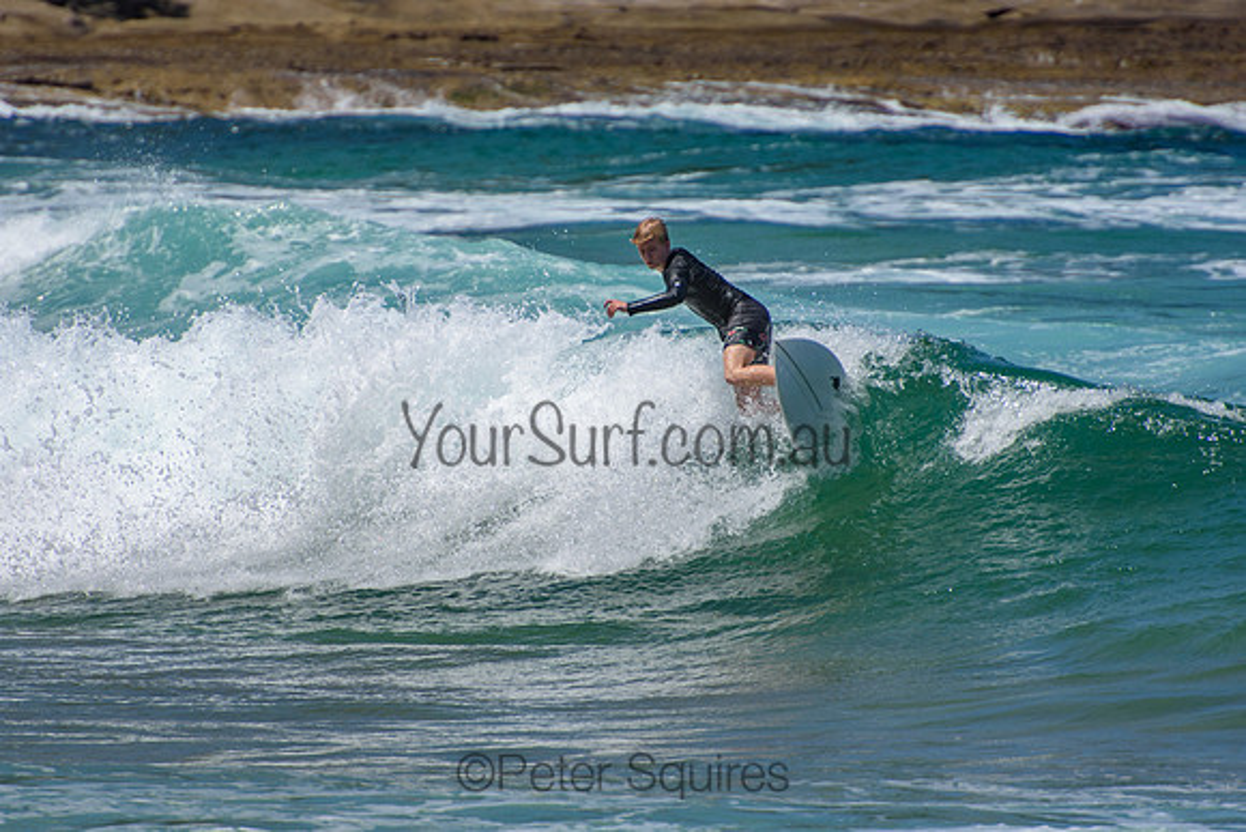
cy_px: 416
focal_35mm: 600
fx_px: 20771
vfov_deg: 2.3
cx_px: 623
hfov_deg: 3.4
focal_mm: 400
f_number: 5.6
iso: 200
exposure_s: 1/2000
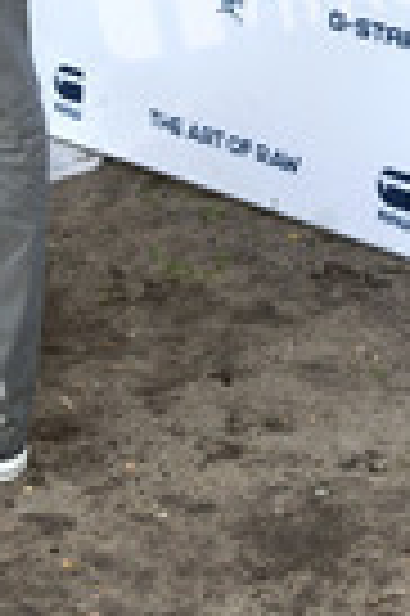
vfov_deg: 13.1
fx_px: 2552
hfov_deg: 9.1
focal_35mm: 149
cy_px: -270
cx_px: -92
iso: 400
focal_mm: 34
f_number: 6.3
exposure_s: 1/100
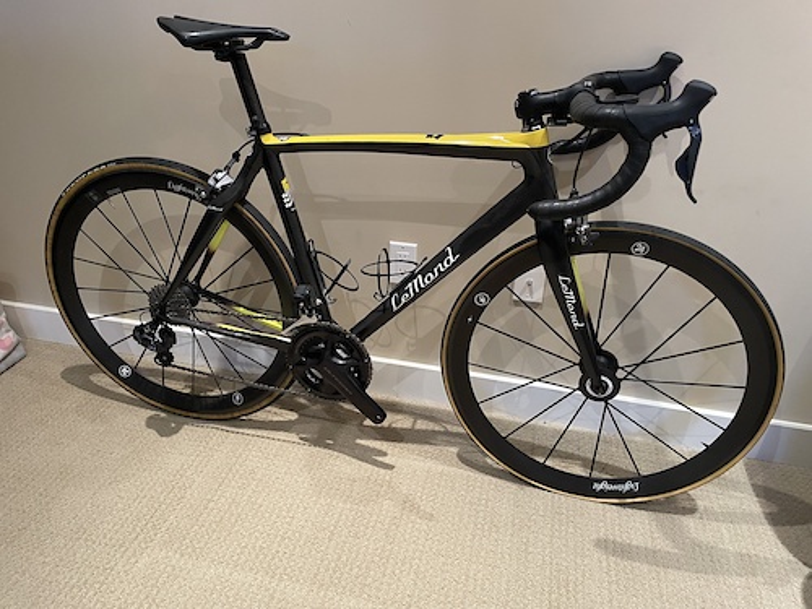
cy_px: 304
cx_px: 406
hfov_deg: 67.3
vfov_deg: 53.1
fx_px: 610
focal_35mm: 26
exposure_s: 1/60
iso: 400
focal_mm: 4.2
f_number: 1.6
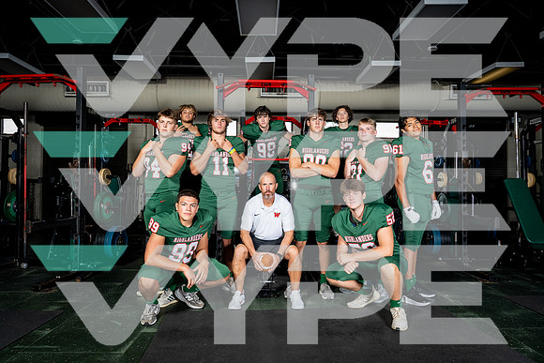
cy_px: 182
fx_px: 363
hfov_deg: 73.7
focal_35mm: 24
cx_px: 272
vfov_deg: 53.2
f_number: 8
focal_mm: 24
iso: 640
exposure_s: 1/250
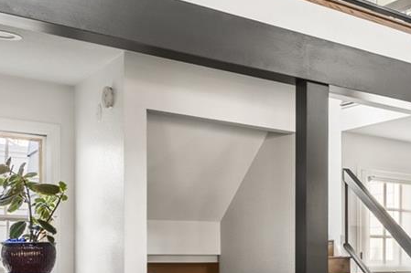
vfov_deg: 23.0
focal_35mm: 57
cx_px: 581
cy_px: 258
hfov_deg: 27.1
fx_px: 650
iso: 125
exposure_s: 1.6
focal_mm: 16
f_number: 8
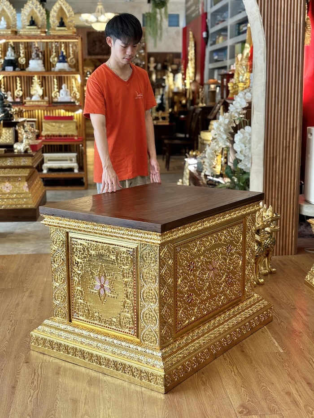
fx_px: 629
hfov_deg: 28.0
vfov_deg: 36.8
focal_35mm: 52
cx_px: 157
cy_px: 209
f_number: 1.6
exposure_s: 1/50
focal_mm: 5.96
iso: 100
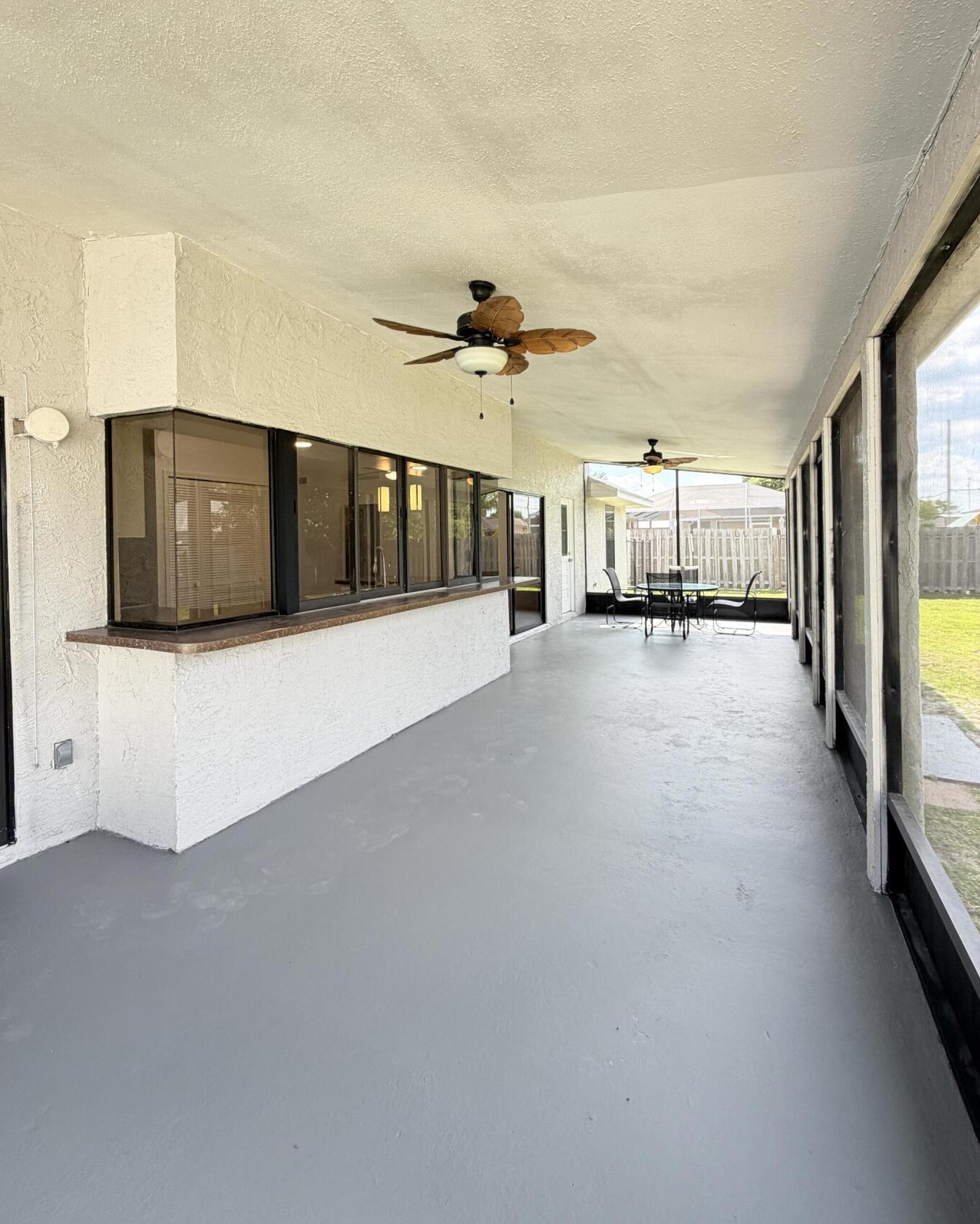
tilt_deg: +0.1
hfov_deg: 80.4
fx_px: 580
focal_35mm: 16
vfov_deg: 92.7
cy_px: 545
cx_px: 487
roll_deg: +0.9
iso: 64
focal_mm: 2.22
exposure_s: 1/121
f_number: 2.2
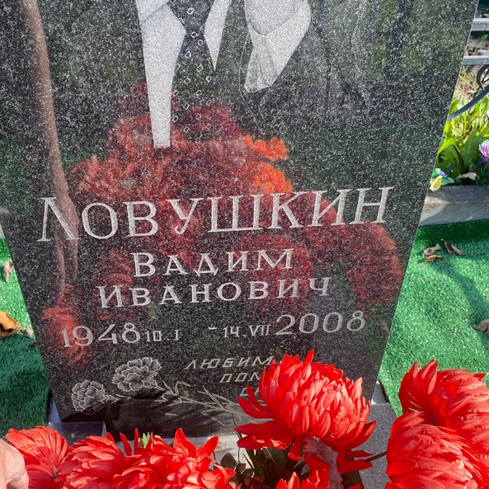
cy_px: 244
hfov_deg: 52.0
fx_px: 495
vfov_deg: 52.5
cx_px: 186
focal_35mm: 31
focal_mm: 4.25
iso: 32
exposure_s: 1/487
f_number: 1.8
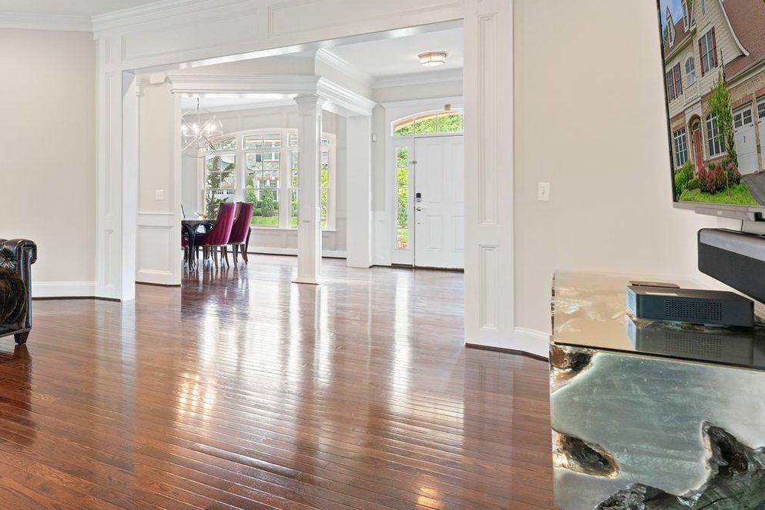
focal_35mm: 28
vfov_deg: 46.0
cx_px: 106
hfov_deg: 58.0
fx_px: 595
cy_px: 187
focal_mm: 14
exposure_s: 1/3
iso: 640
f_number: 8
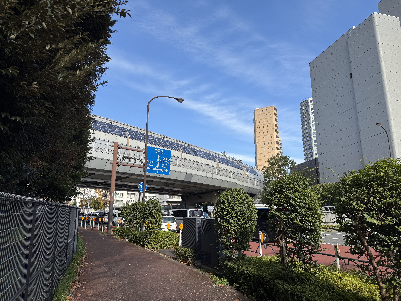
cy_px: 150
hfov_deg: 71.6
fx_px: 278
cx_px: 200
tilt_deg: +11.0
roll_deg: -0.3
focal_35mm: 24
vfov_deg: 56.8
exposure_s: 1/3425
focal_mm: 6.76
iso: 80
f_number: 1.78
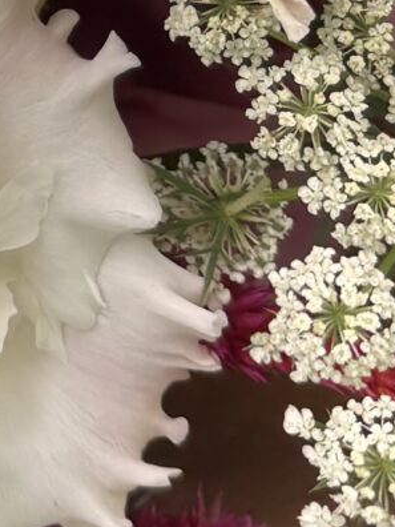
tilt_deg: +0.0
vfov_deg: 11.0
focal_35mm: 168
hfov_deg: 8.4
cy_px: -407
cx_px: -367
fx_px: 2556
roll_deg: +4.1
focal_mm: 5.96
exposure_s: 1/149
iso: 40
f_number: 1.6
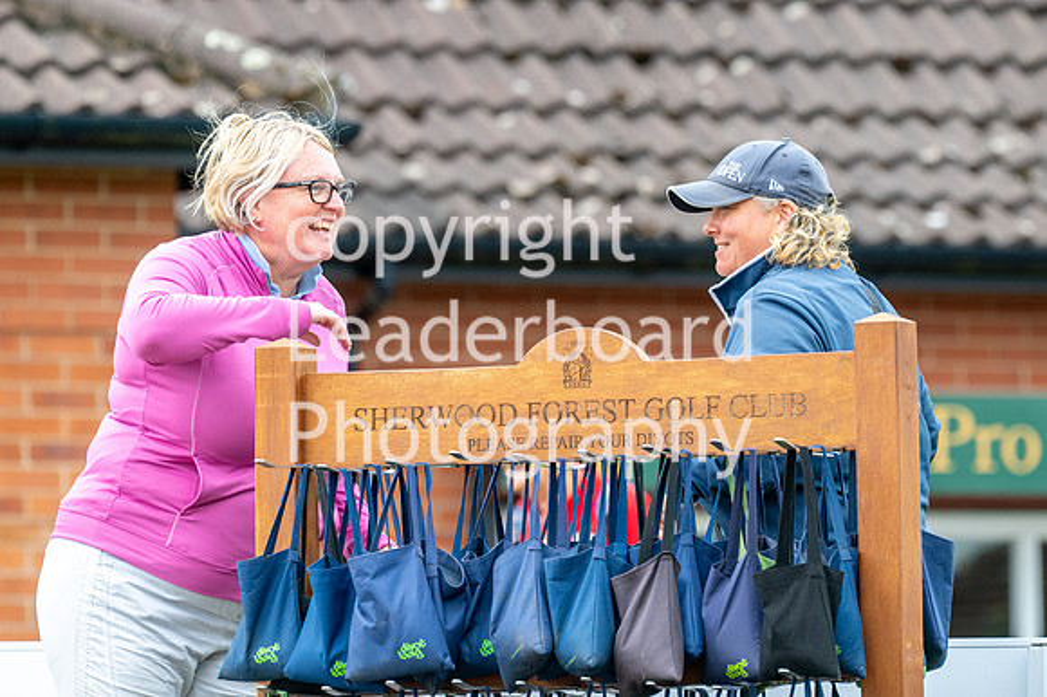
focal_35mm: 545
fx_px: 15828
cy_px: 304
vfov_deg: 2.5
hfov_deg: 3.8
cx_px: 620
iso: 400
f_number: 5
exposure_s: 1/800
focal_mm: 300
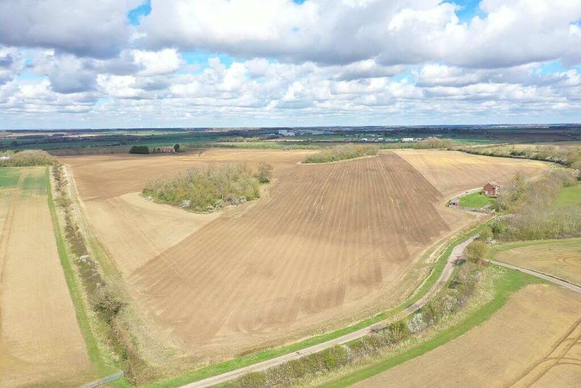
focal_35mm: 28
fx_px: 452
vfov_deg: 46.4
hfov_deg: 65.5
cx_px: 290
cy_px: 194
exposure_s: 1/320
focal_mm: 10.26
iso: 100
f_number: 5.6
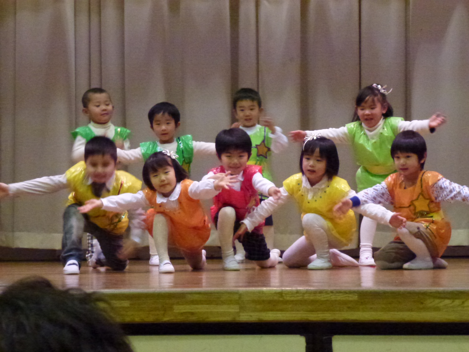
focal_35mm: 121
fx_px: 1639
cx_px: 234
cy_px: 176
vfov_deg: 12.2
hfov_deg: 16.3
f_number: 5.1
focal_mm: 21.7
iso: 1600
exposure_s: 1/40
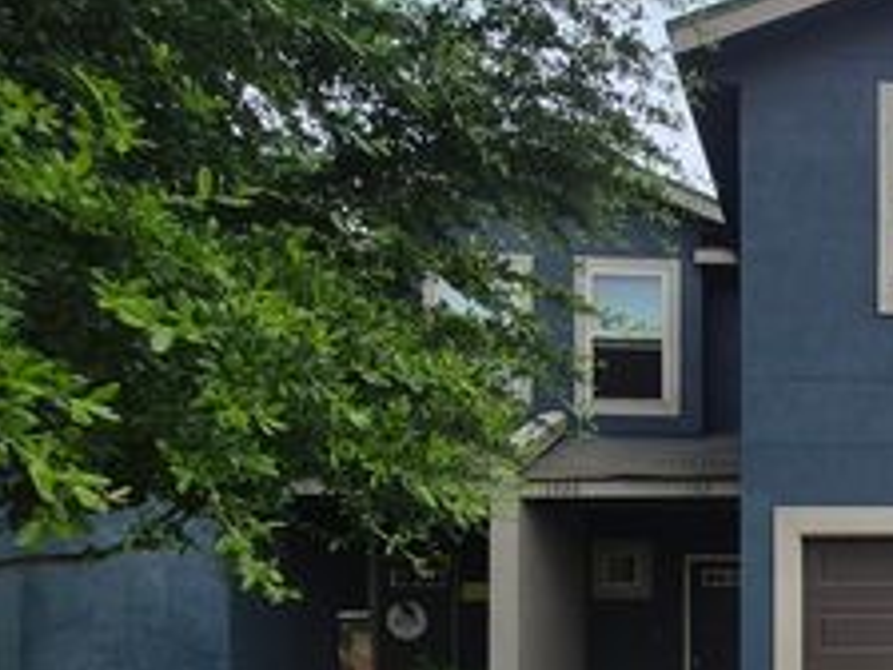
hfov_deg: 48.6
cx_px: 925
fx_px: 748
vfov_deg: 44.1
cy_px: 600
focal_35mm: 29
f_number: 2.2
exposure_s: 1/912
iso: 40
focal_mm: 1.74
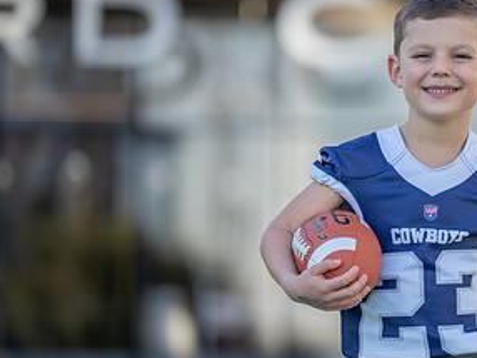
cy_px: 185
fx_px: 4979
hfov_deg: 5.5
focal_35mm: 361
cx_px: 461
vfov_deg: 4.1
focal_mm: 180
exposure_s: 1/640
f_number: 2.8
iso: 125
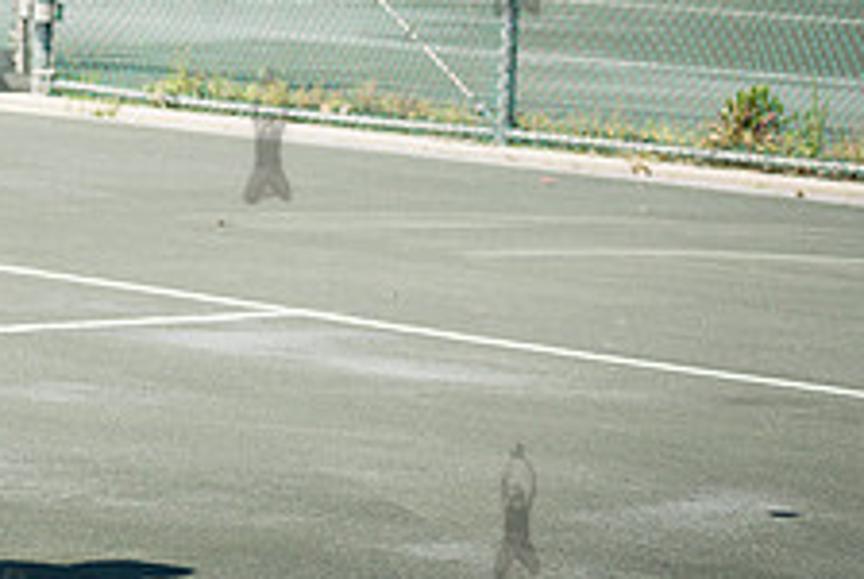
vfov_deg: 6.6
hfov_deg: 9.8
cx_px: -231
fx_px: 4974
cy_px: -52
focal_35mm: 207
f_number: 5
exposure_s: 1/800
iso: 125
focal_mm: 80
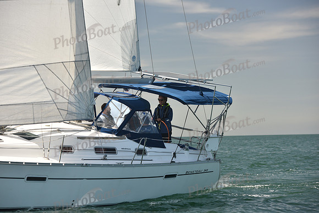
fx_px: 975
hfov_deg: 18.6
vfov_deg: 12.5
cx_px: 160
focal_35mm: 110
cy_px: 106
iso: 250
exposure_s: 1/800
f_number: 4.5
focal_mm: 110
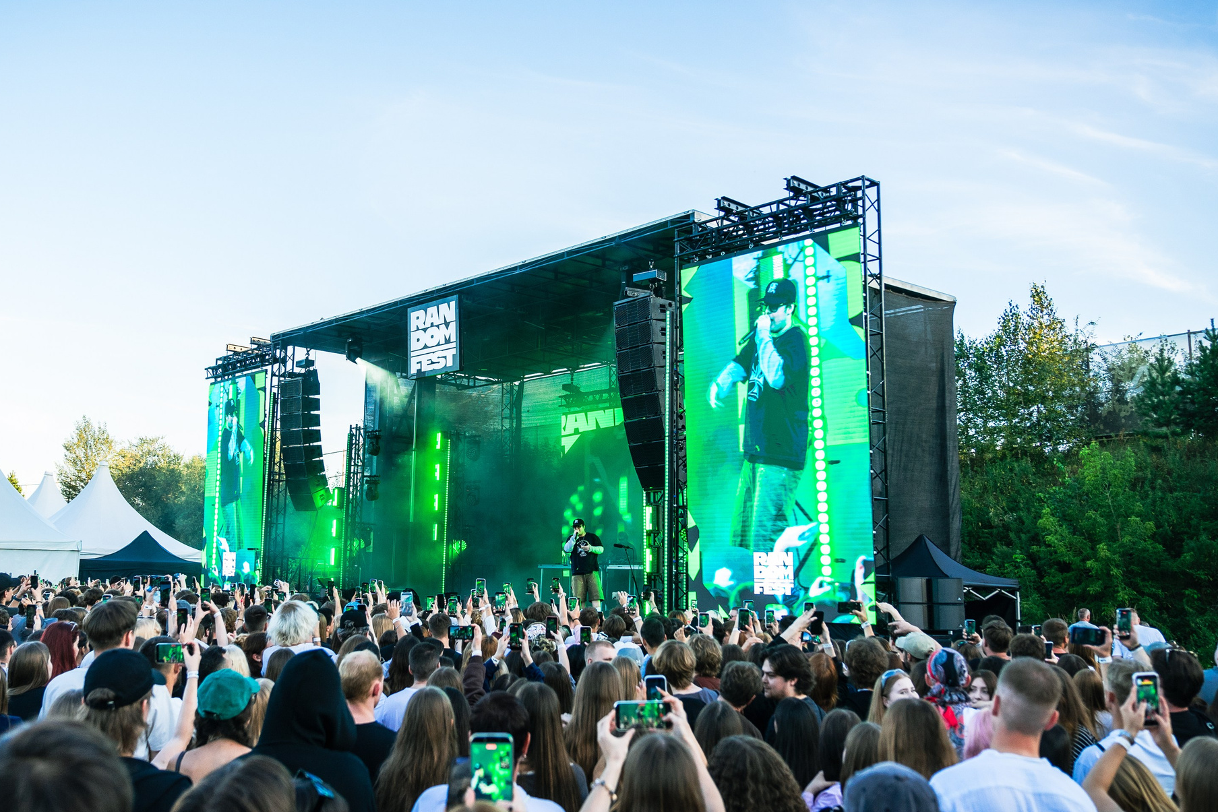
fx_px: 1150
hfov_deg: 55.4
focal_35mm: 34
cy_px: 392
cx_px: 487
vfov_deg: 38.9
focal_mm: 24
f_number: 2.8
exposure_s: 1/800
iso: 400
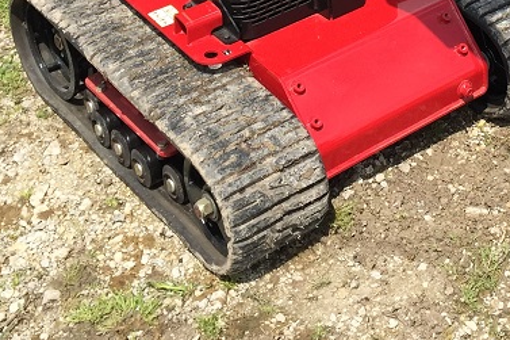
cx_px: 495
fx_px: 1161
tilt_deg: -26.0
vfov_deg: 15.4
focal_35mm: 82
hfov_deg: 23.8
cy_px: -164
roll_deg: -3.9
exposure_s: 1/1582
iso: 32
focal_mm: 4.15
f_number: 2.2
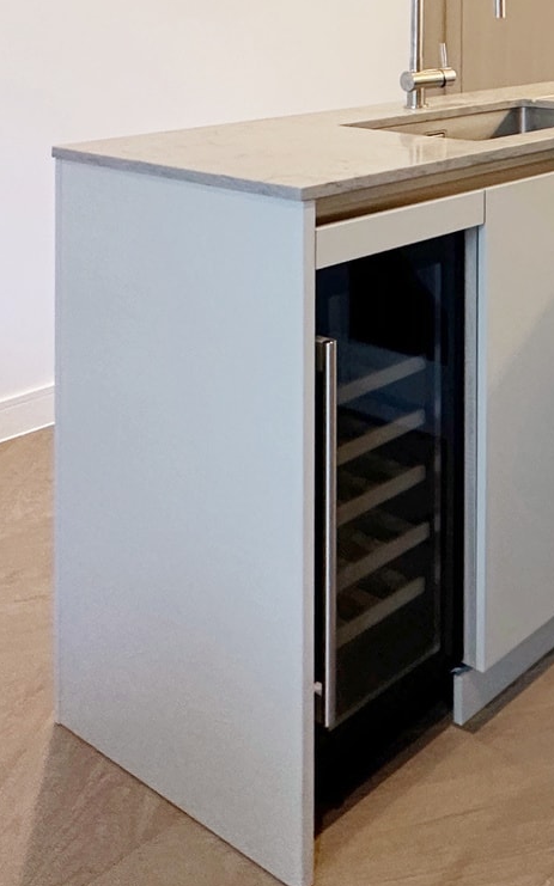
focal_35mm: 41
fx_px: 991
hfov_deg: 24.6
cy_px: -26
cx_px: 818
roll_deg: +0.4
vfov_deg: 41.1
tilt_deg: +1.1
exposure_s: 1/100
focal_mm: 2.22
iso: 250
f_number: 2.2
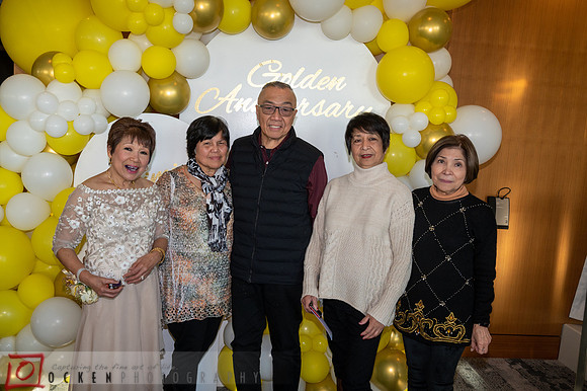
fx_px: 538
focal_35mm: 33
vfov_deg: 39.9
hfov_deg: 57.3
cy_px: 196
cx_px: 294
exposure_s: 1/160
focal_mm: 33
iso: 1000
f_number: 5.6
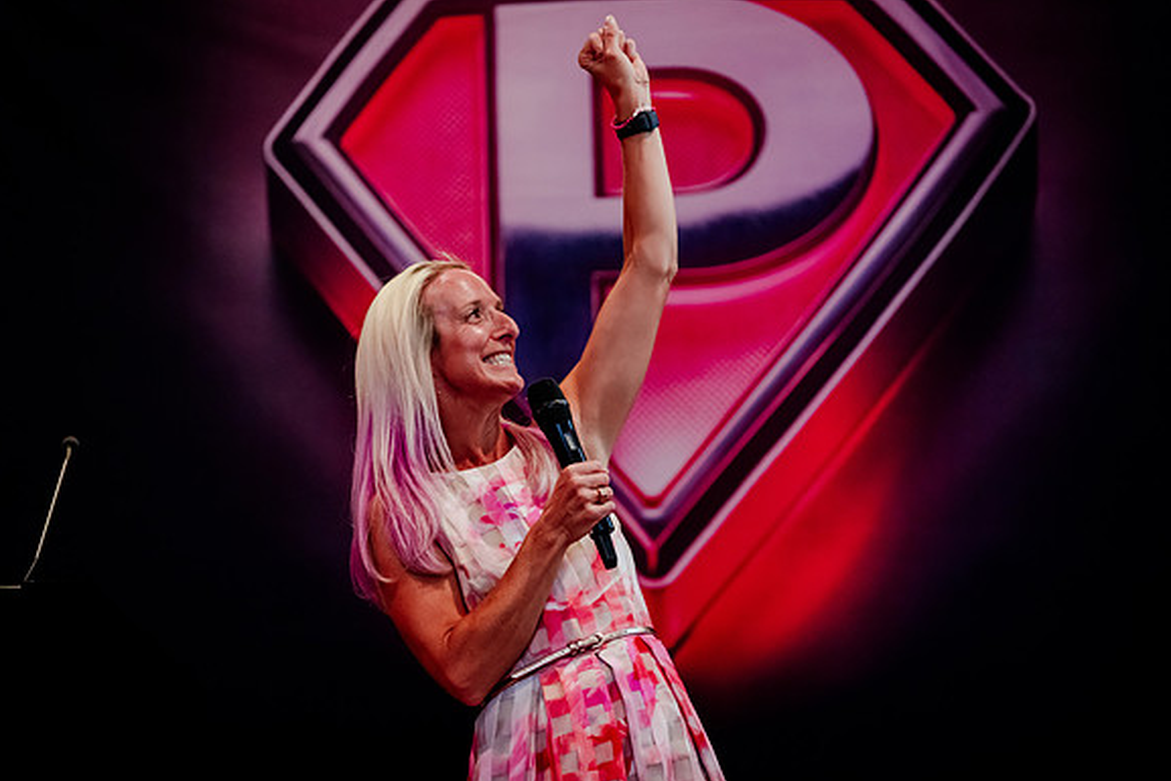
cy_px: 390
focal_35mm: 176
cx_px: 584
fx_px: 5726
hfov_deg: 11.7
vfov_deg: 7.8
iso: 4000
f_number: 2.8
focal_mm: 175
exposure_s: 1/250
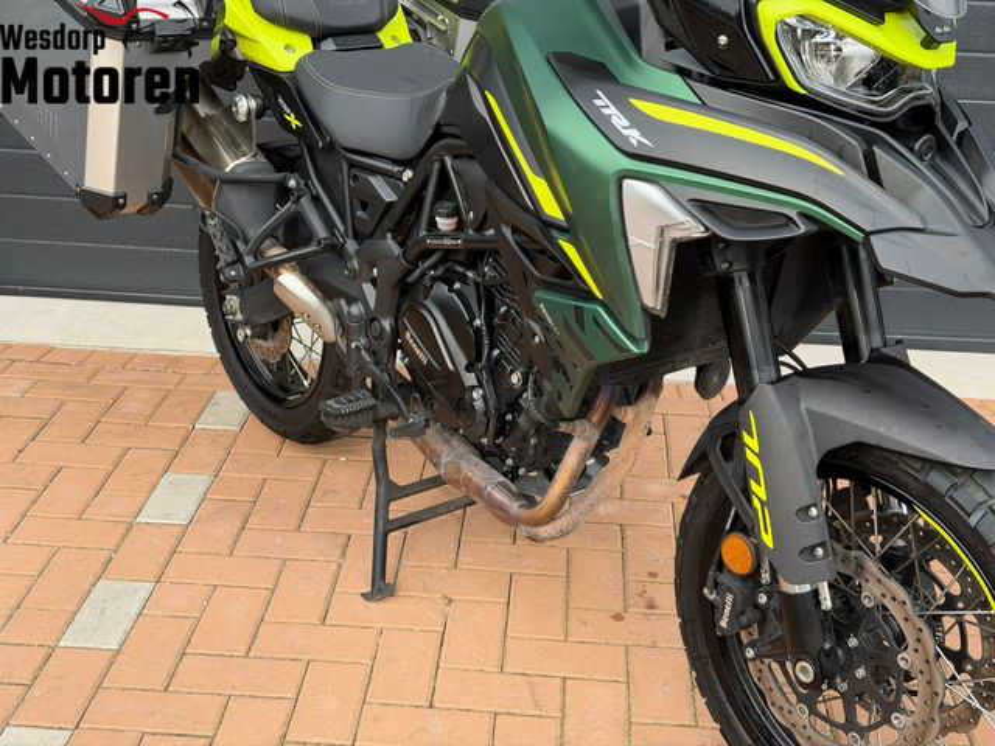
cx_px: 498
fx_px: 1380
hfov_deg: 39.7
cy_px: 373
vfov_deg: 30.3
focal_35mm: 48
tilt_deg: -21.4
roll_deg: -2.5
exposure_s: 1/478
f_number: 1.78
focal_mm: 6.76
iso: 64
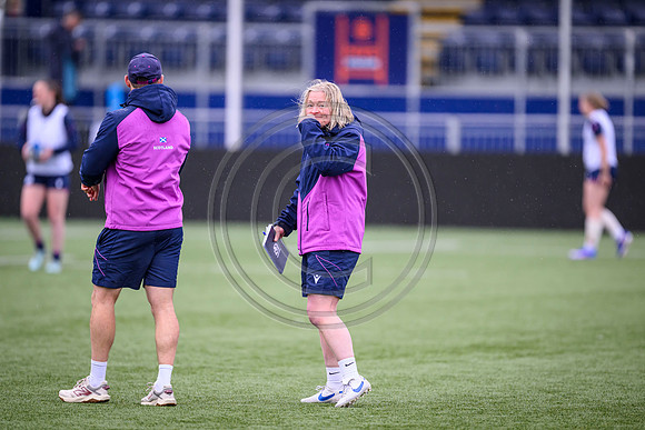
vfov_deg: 3.4
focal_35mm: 400
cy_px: 215
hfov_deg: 5.2
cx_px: 322
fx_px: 7168
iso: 1250
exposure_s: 1/4000
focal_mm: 400
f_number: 2.8
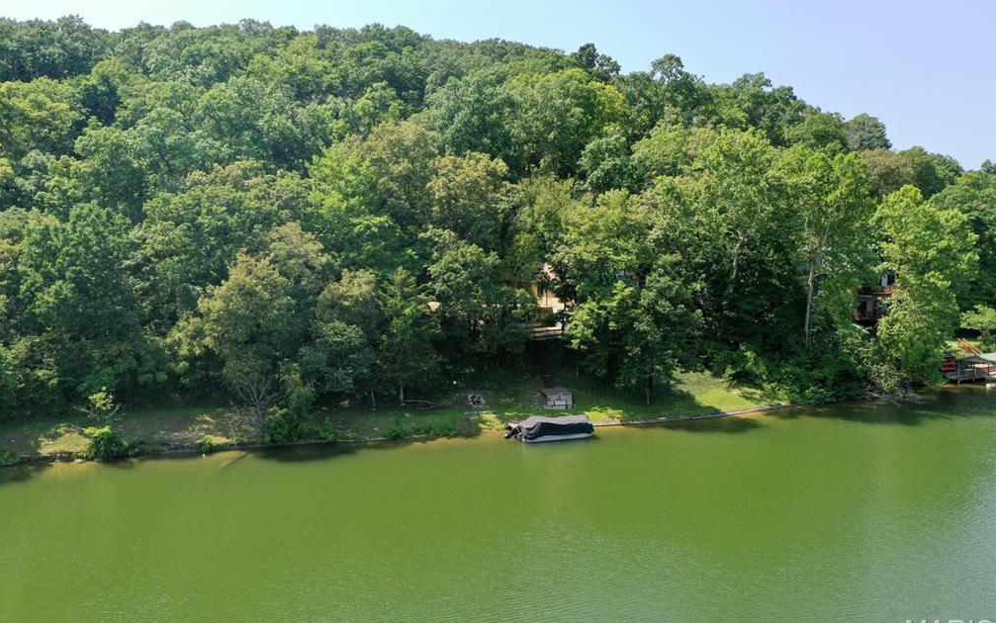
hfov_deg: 64.6
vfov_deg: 43.2
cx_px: 498
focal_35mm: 29
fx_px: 787
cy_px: 314
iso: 100
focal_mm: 10.26
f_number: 5
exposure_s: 1/320
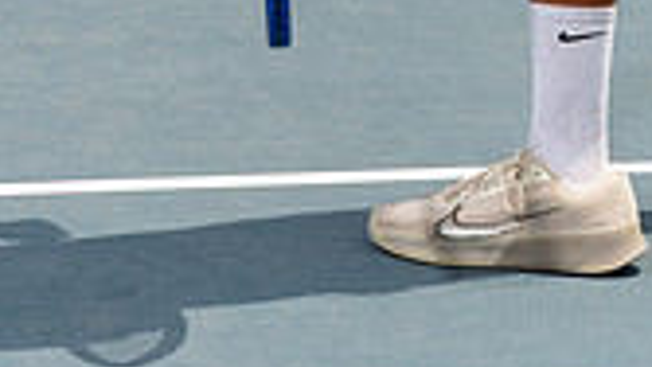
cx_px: 449
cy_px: -480
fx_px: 2628
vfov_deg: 7.5
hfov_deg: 14.1
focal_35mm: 152
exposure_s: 1/250
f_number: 11
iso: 100
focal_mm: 54
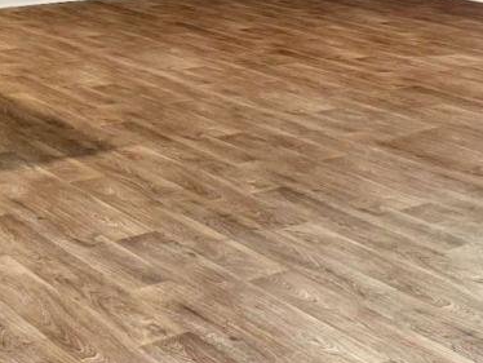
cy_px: -127
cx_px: 111
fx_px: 1075
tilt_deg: -2.7
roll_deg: -0.5
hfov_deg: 25.0
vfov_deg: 17.8
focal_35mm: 77
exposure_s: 1/60
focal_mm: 6.76
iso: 200
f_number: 1.78
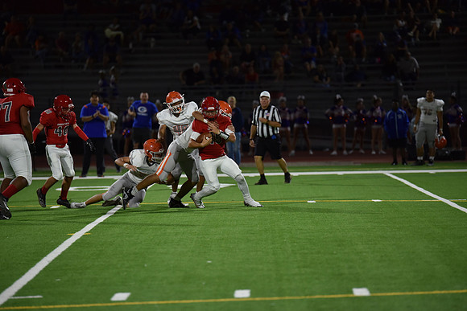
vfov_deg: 6.9
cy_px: 156
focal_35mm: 200
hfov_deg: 10.3
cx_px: 234
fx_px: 2595
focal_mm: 200
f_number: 2.8
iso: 1600
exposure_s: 1/500
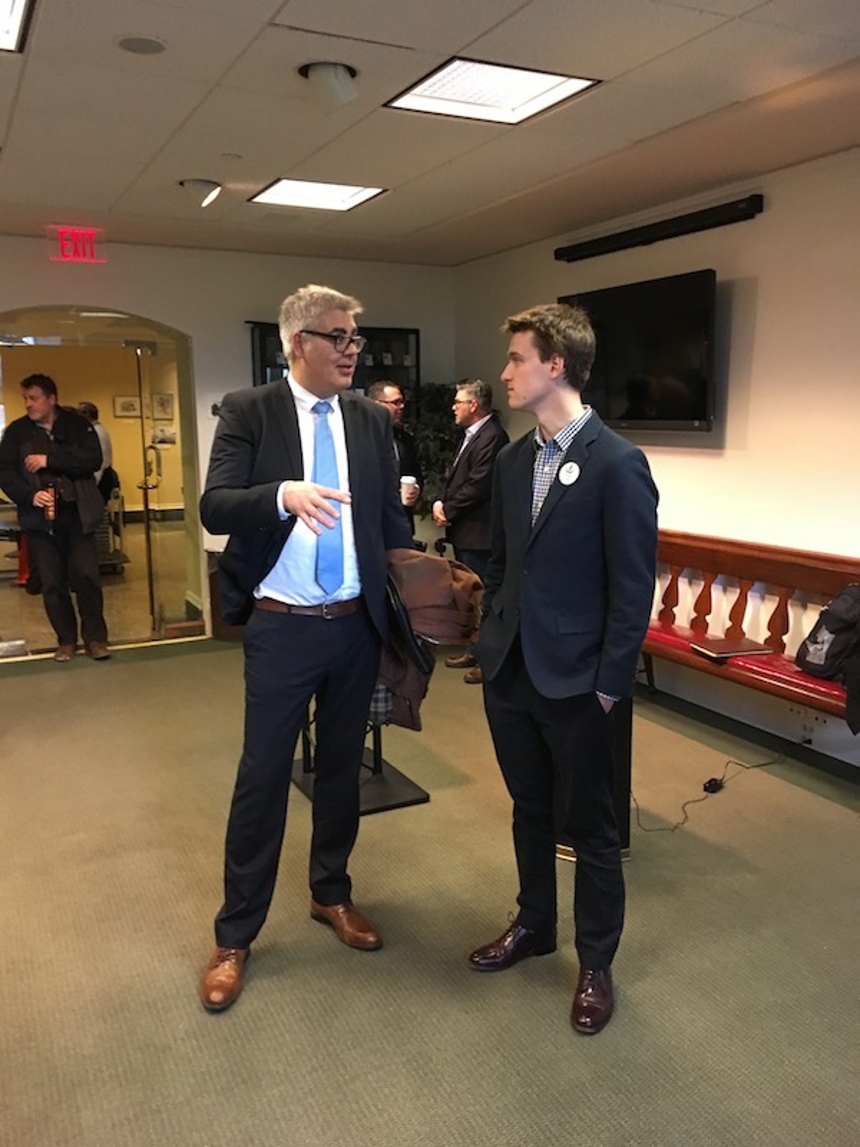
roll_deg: -0.9
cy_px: 574
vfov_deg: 61.7
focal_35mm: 29
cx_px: 430
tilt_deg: -5.2
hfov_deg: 48.2
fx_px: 961
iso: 200
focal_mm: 4.15
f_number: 2.2
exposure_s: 1/30
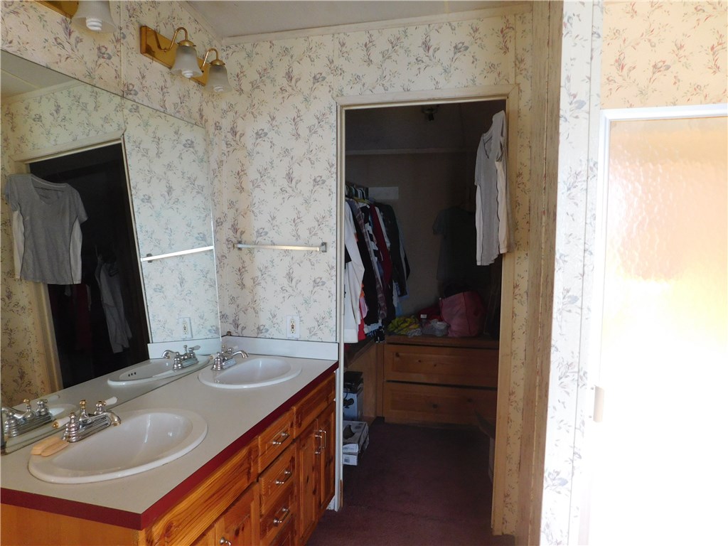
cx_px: 364
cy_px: 273
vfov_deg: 58.9
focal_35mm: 23
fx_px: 484
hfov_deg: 73.9
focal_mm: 4
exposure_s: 1/30
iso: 250
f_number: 3
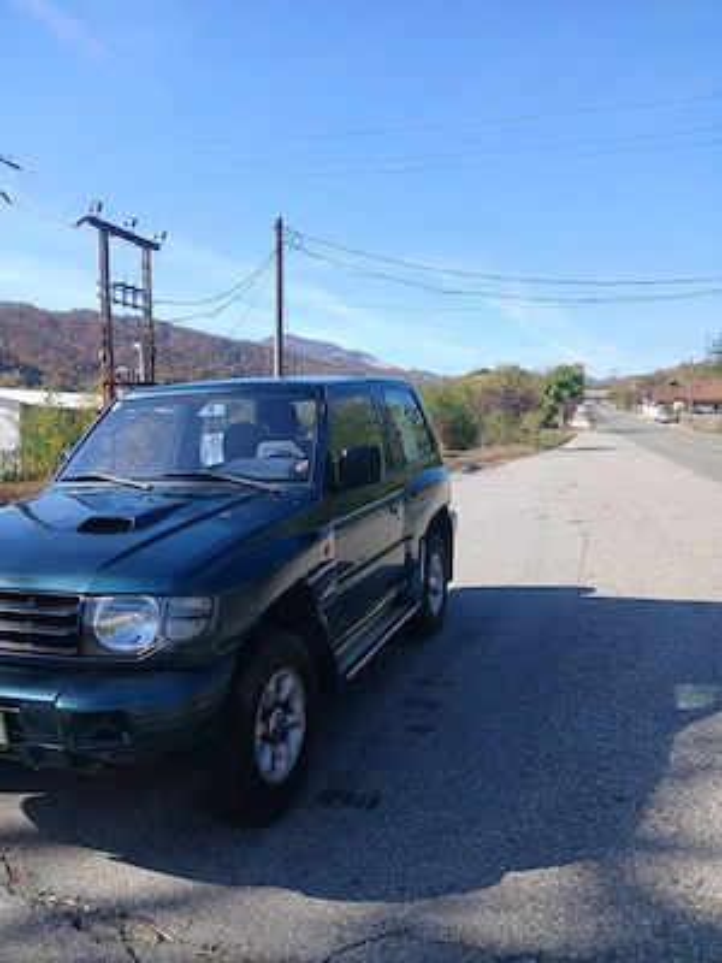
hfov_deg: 53.1
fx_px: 723
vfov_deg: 67.3
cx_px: 361
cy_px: 482
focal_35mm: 26
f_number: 1.8
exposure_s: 1/286
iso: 20
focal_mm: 3.98
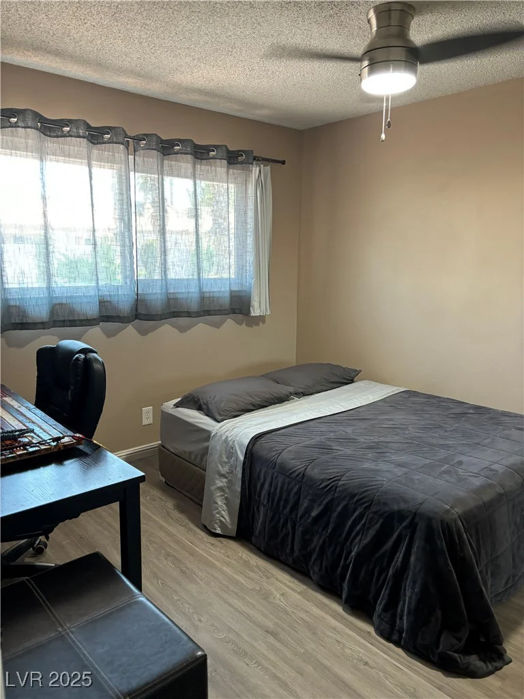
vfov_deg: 67.3
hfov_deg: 53.1
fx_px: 525
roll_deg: -0.6
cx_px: 262
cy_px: 350
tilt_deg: -11.0
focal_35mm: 26
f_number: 1.6
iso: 250
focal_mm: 5.96
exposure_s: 1/60
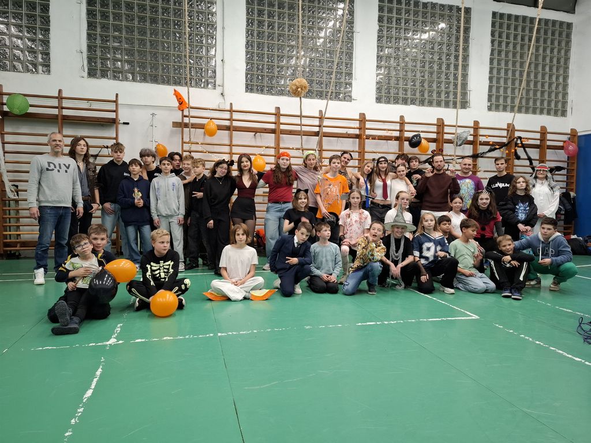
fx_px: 393
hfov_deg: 73.9
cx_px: 296
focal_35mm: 23
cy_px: 222
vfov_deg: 58.9
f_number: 1.8
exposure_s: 1/50
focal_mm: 5.54
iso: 200
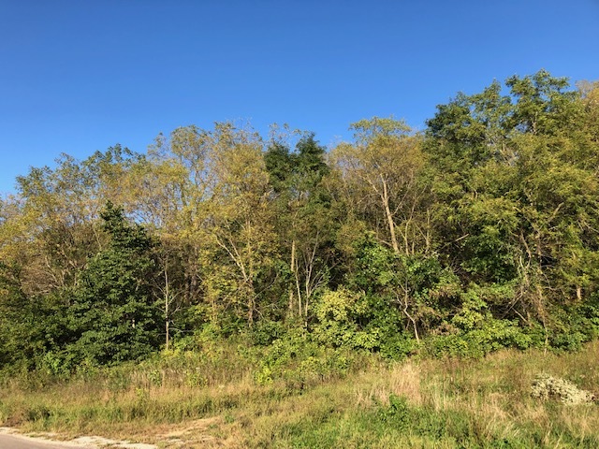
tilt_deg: +19.7
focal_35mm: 28
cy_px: 224
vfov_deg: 49.7
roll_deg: -1.1
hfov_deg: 63.4
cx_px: 300
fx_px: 485
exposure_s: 1/738
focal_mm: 3.99
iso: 20
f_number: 1.8
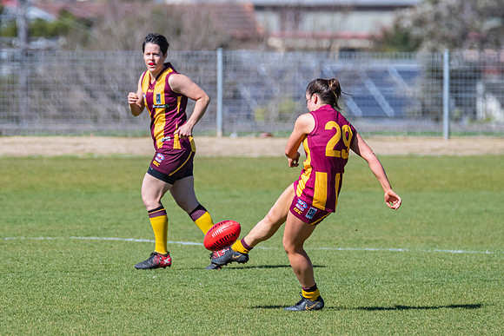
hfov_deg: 2.2
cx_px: 248
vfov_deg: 1.5
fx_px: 13024
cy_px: 200
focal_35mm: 930
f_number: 8
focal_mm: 460
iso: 800
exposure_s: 1/2500
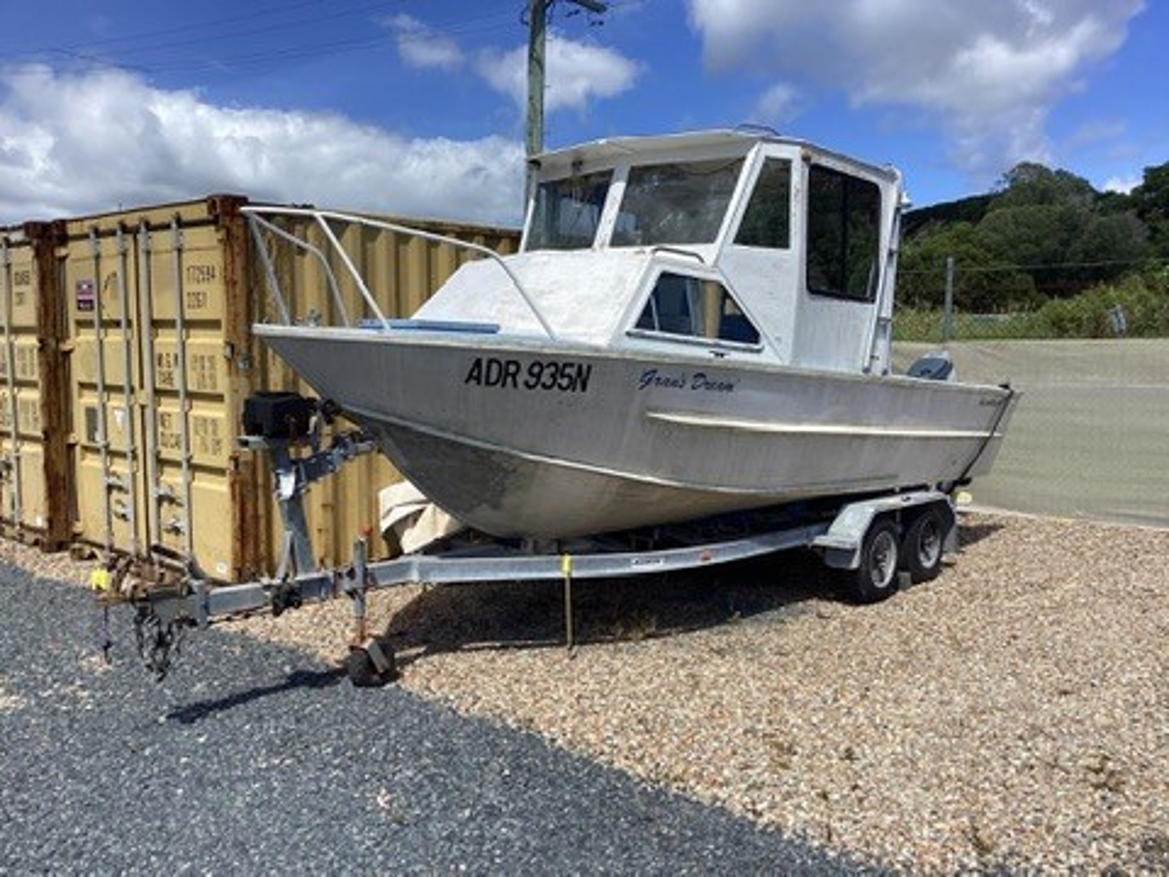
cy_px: 438
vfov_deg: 45.4
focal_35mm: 31
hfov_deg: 58.4
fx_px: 1047
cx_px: 584
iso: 25
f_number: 2.4
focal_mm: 3.3
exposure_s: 1/1664
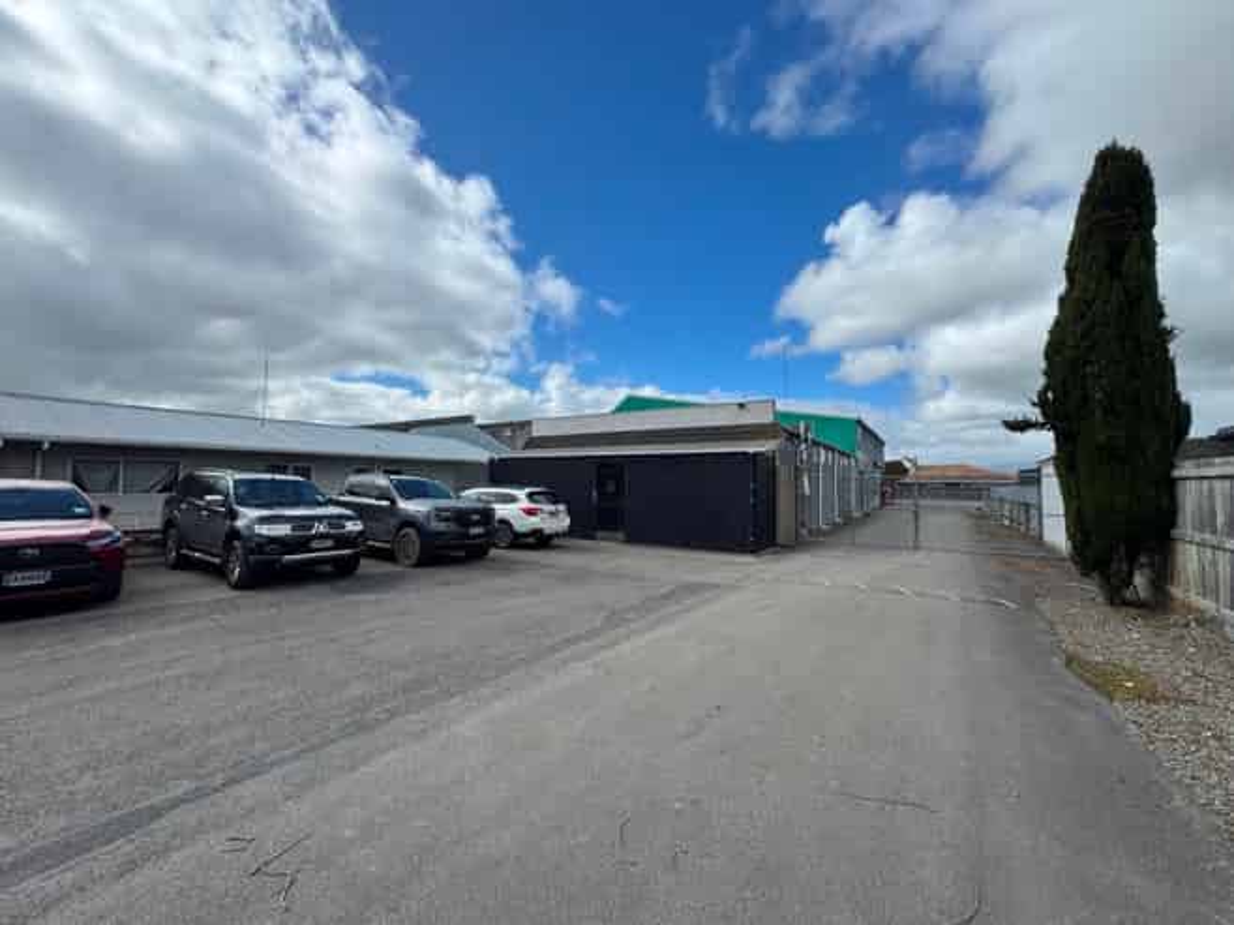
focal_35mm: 14
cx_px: 617
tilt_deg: +2.6
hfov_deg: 102.1
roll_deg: -0.1
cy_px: 462
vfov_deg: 85.6
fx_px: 499
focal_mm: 2.22
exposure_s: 1/2146
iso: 50
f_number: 2.2
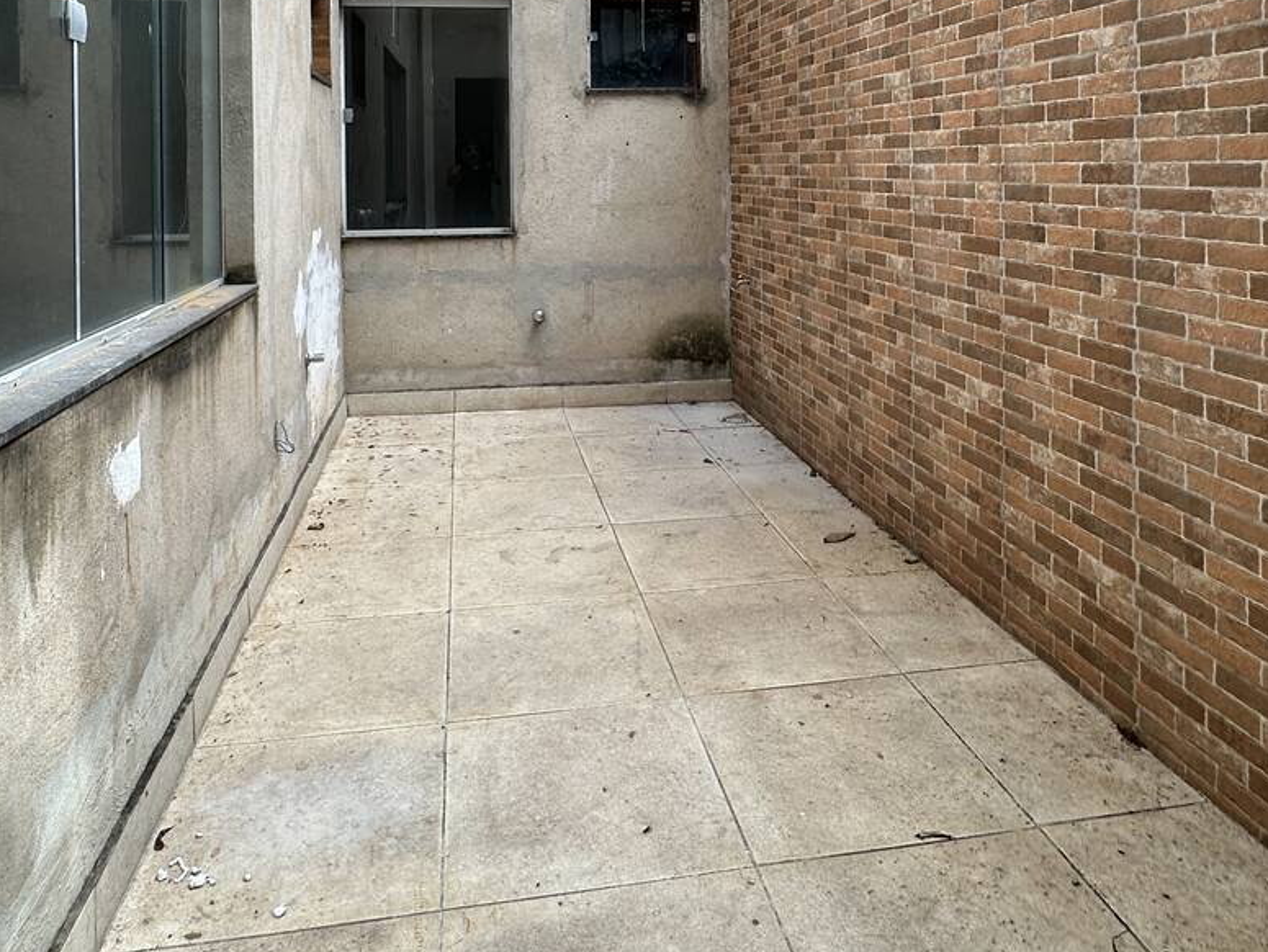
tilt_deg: -0.4
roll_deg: -0.4
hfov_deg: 67.3
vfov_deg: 49.7
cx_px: 622
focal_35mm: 26
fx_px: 953
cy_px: 178
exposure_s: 1/201
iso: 40
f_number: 2.2
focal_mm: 2.22
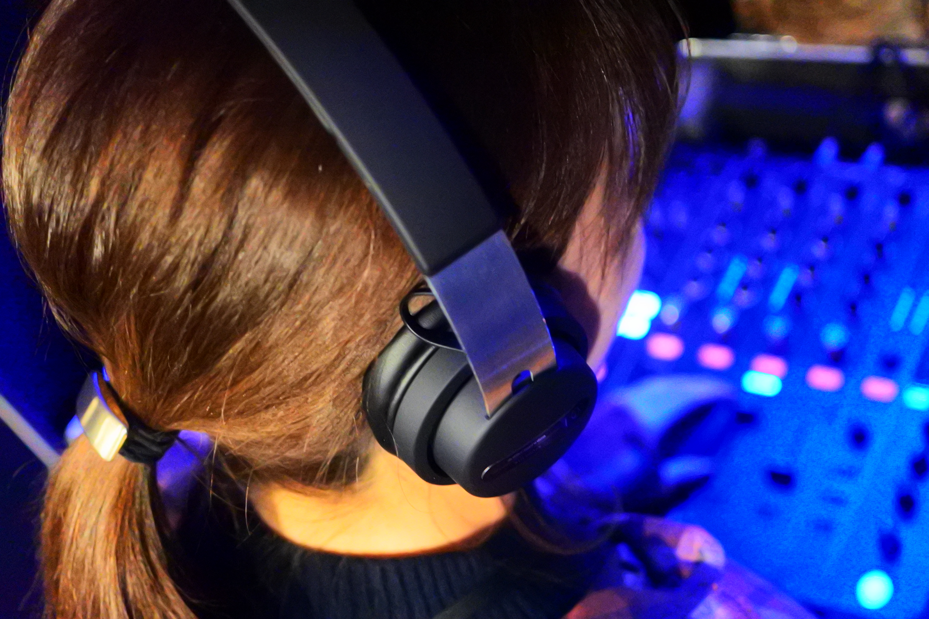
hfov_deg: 40.3
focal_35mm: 49
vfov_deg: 27.5
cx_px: 464
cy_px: 310
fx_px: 1264
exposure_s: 1/100
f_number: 1.8
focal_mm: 18.5
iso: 6400
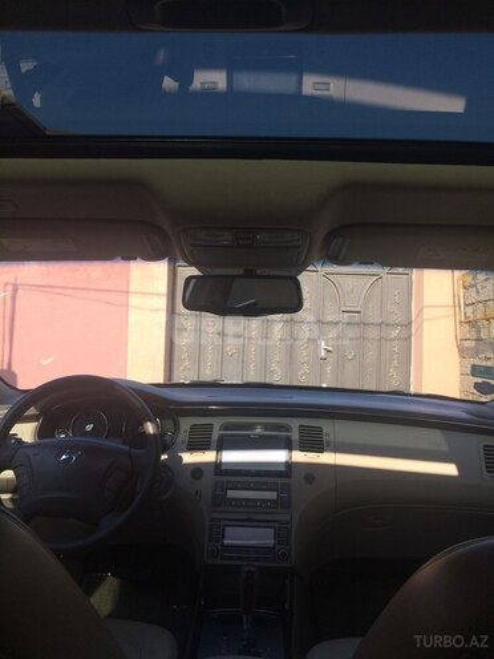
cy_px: 330
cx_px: 247
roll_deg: -1.2
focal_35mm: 29
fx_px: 552
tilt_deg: +1.8
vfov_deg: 61.7
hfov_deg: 48.2
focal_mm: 4.15
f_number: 2.2
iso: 32
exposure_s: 1/662
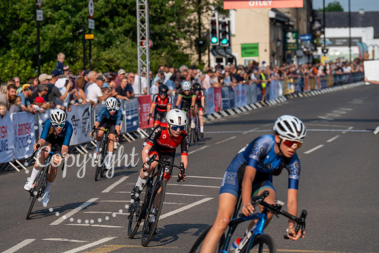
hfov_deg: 10.8
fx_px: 2011
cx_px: 190
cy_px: 126
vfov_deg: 7.2
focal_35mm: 191
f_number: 6.3
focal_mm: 191
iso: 160
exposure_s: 1/1000
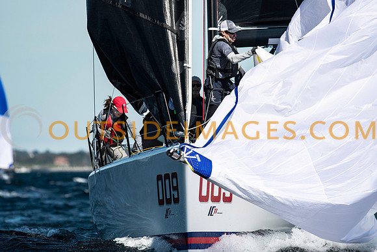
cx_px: 188
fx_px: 4713
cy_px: 126
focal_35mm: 450
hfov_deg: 4.6
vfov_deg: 3.1
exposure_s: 1/4000
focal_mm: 300
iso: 320
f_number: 5
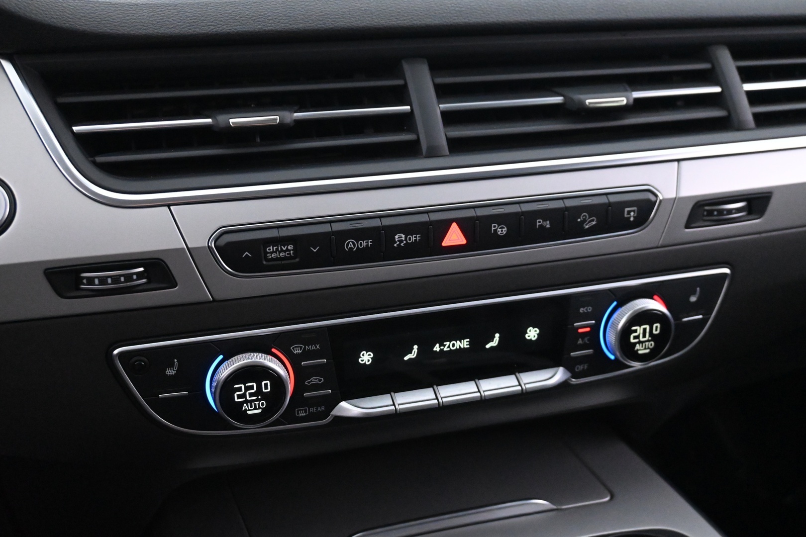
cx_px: 403
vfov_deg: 38.4
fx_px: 772
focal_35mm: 34
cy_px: 268
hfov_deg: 55.1
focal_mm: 23
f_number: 4.2
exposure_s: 1/40
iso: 7200
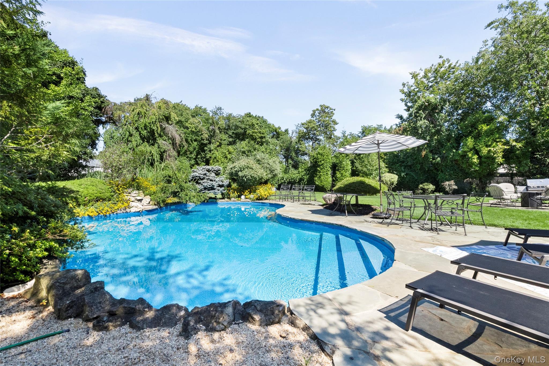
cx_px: 274
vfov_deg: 73.7
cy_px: 183
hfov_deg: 96.7
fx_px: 244
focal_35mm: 16
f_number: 14
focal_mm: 16
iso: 2000
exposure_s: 1/800
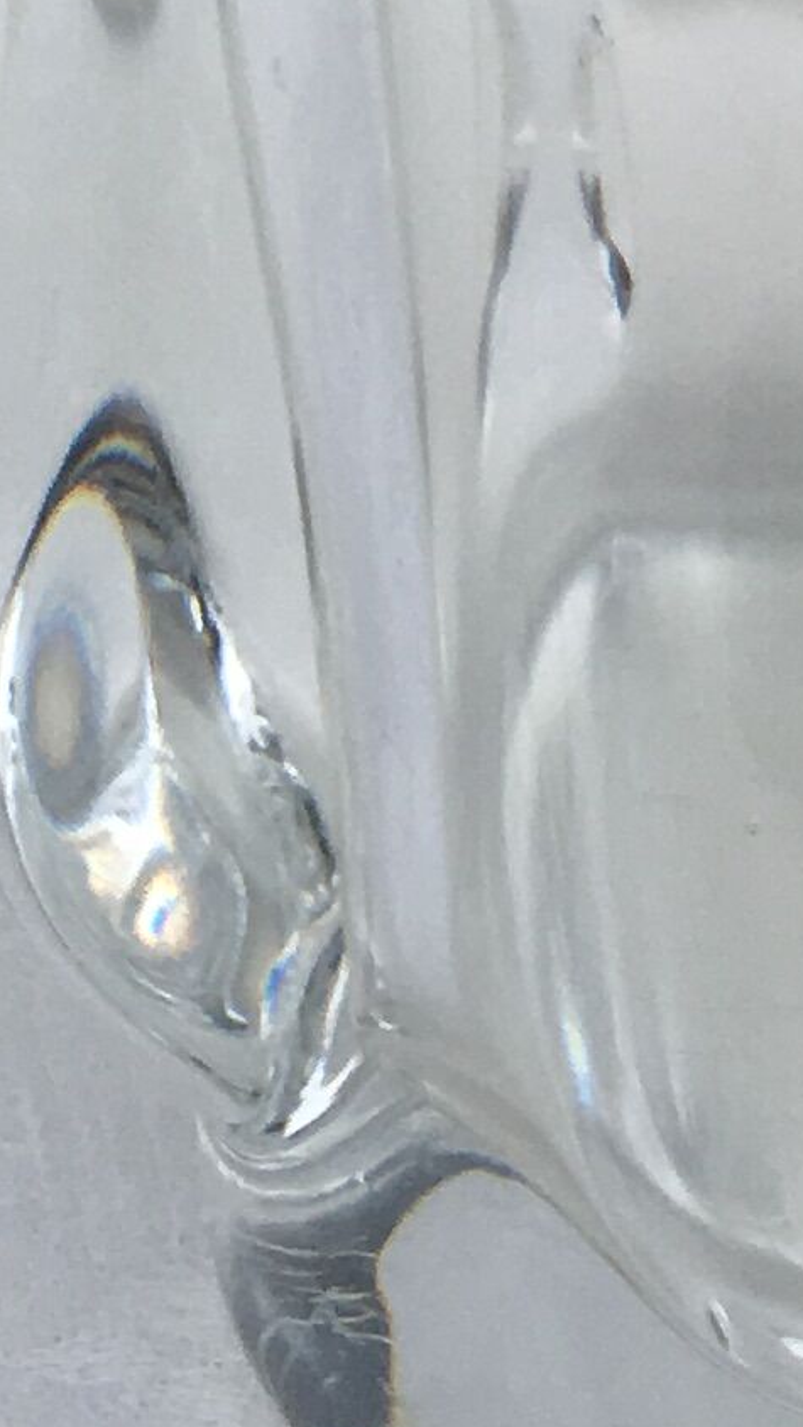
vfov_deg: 12.4
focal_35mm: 151
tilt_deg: -2.1
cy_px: -1476
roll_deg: +0.8
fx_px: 5714
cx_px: 1055
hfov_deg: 7.9
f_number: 2.2
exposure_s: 1/447
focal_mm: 4.15
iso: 25
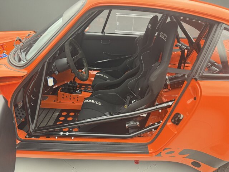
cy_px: 86
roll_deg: -4.8
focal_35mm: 24
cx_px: 114
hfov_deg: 71.6
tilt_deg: -26.0
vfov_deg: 56.8
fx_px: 159
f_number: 1.78
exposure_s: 1/33
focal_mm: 6.76
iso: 640
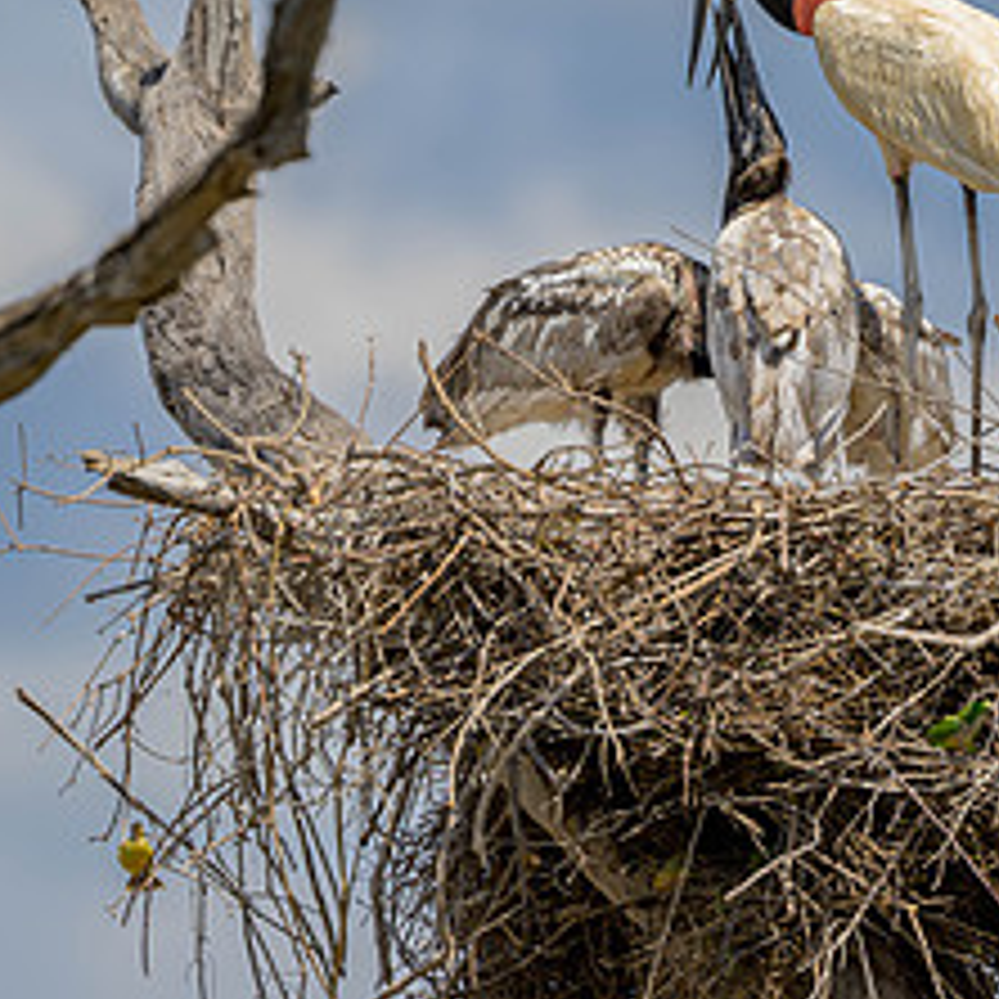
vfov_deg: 1.7
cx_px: 925
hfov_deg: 1.7
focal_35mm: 1013
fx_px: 33075
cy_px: 547
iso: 110
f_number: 4
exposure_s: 1/2000
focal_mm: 400
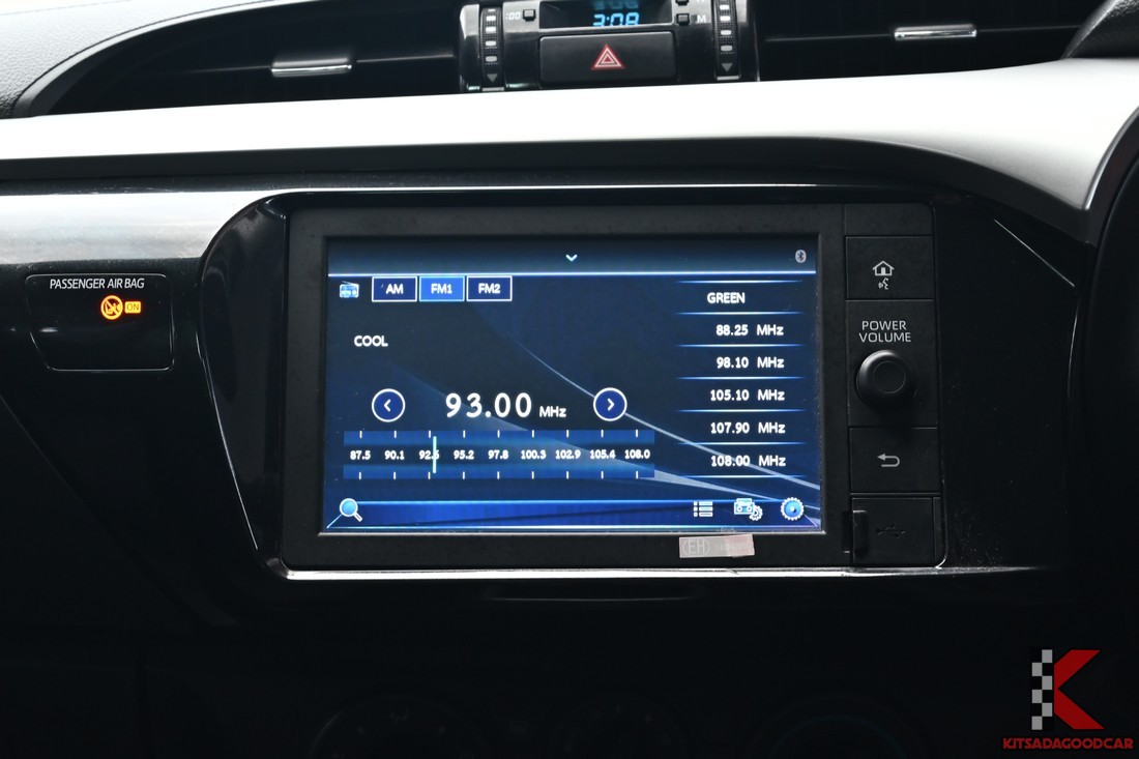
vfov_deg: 19.5
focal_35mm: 70
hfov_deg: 28.8
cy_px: 380
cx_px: 570
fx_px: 2214
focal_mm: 47
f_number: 6
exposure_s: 1/30
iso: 560
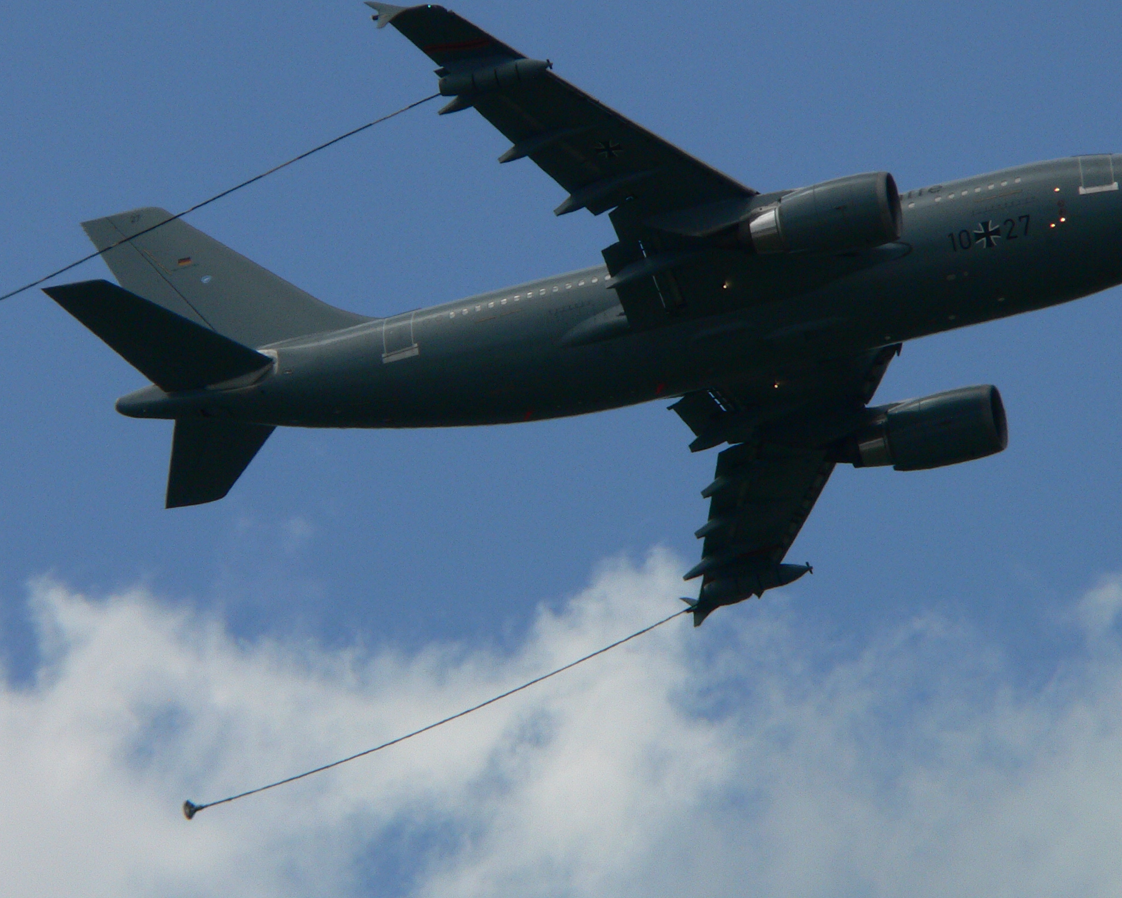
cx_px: 703
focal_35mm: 562
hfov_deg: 3.4
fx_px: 18663
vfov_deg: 2.8
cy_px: 406
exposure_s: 1/1000
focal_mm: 72
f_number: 6.5
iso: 100
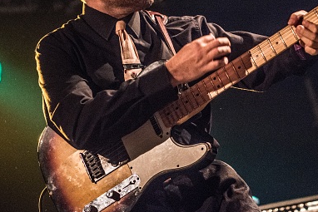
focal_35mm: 132
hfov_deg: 15.4
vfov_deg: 10.4
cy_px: 34
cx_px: 257
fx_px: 1166
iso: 1250
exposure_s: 1/160
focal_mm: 70
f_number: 2.8
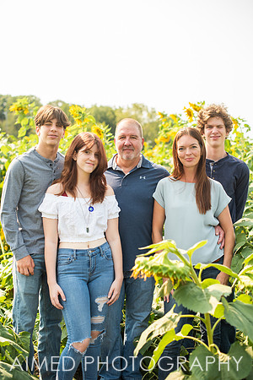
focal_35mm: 50
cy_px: 190
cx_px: 126
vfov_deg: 39.6
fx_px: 527
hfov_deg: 27.0
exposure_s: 1/1250
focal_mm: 50
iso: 200
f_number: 2.8
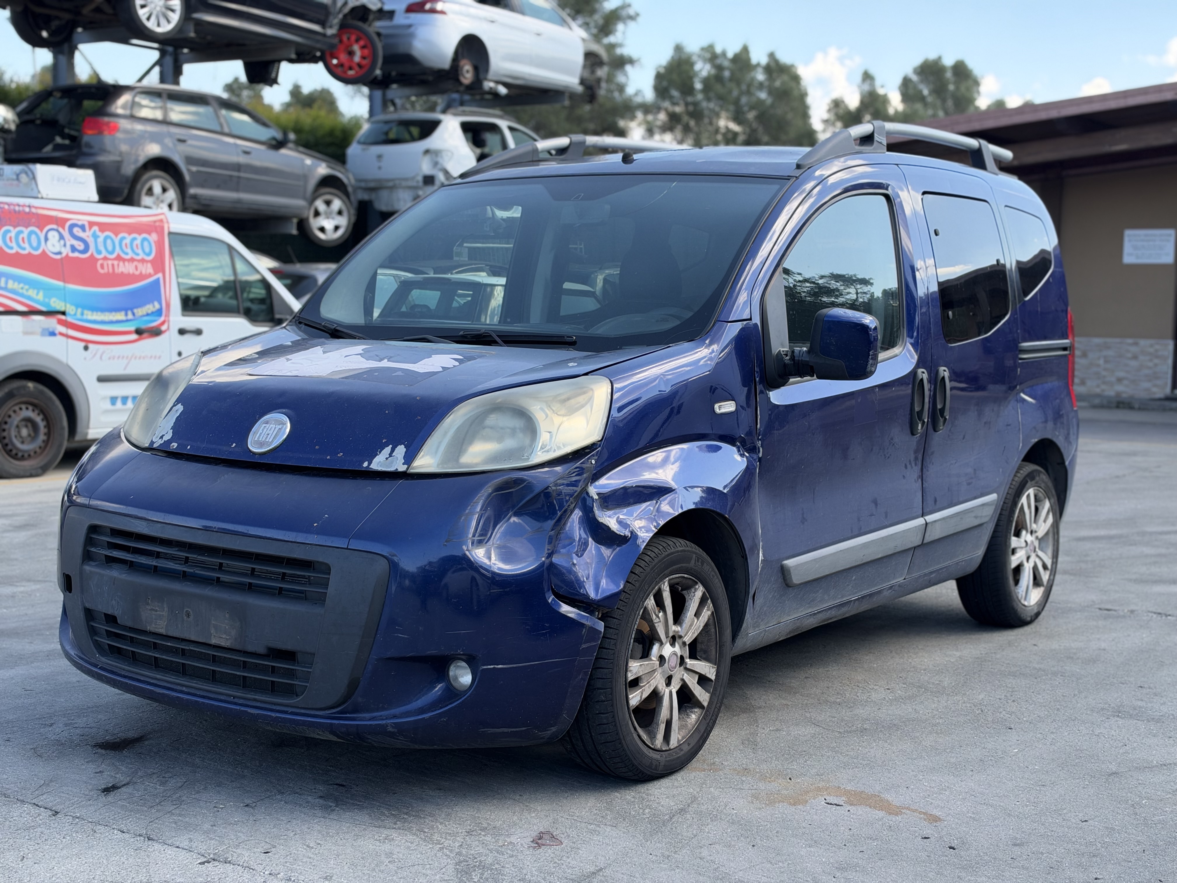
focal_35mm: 48
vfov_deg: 30.3
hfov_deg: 39.7
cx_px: 588
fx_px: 1632
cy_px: 442
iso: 80
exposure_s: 1/772
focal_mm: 6.93
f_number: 1.8
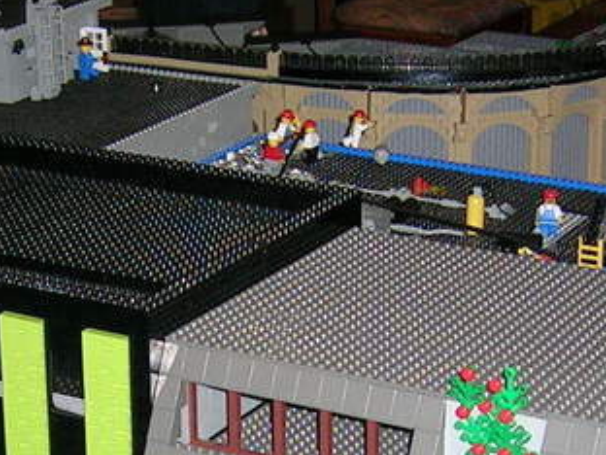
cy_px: 552
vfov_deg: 12.6
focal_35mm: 115
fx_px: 2013
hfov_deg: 17.1
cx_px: 330
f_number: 2.8
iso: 83
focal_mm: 5.4
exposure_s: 1/60.1
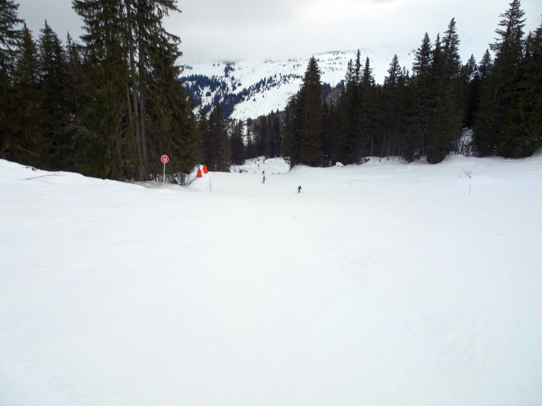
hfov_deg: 71.6
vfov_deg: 56.8
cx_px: 271
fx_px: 376
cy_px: 203
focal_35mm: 24
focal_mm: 4.1
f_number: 3.5
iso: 80
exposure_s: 1/400
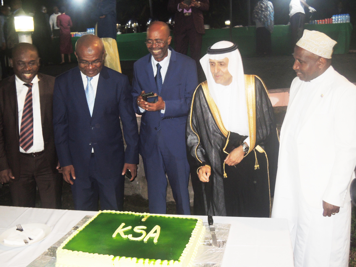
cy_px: 134
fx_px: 411
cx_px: 178
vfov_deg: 36.0
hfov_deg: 46.8
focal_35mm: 40
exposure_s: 1/30
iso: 320
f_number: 2.9
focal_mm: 7.2
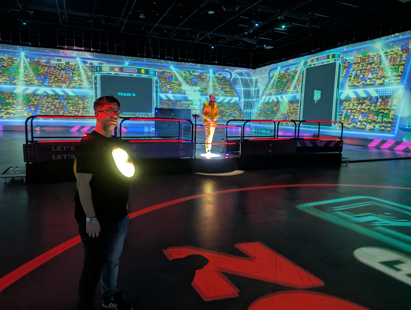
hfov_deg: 71.5
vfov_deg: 56.9
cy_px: 155
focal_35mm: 24
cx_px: 206
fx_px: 285
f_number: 1.68
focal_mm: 6.9
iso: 583
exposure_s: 1/45.7
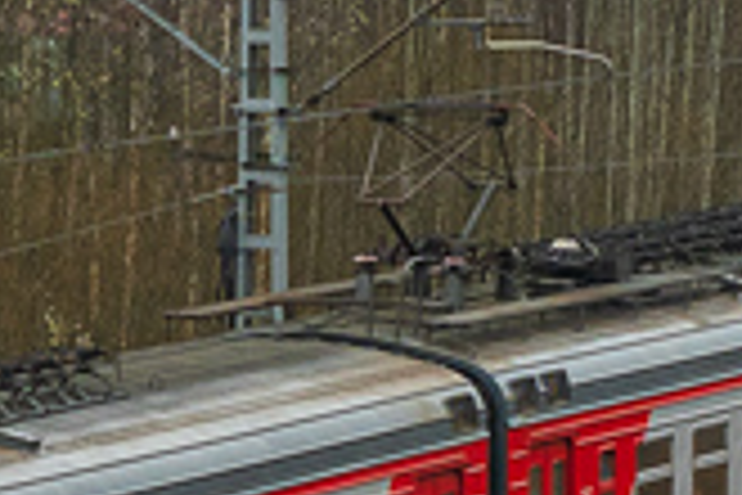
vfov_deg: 3.6
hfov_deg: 5.3
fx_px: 7976
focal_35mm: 387
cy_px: 432
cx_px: 198
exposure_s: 1/400
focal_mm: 50
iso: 800
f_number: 5.6
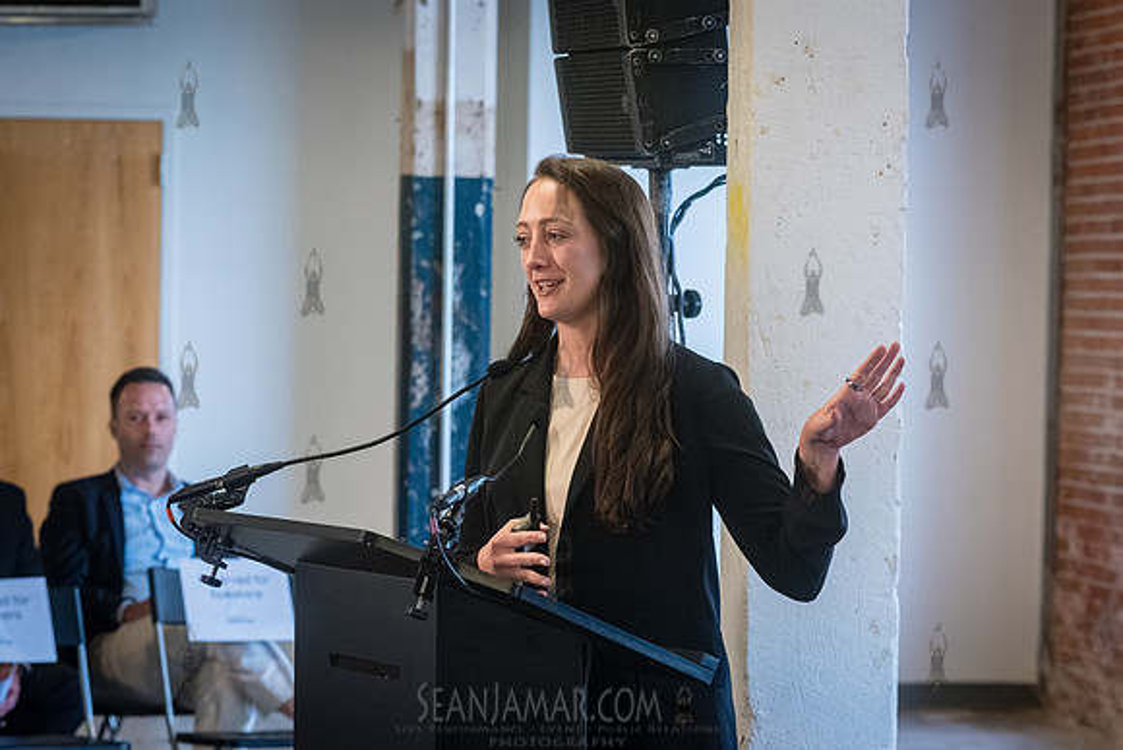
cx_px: 552
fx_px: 4441
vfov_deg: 9.6
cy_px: 396
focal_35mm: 142
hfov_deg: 14.4
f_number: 5.6
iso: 4000
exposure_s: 1/250
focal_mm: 120
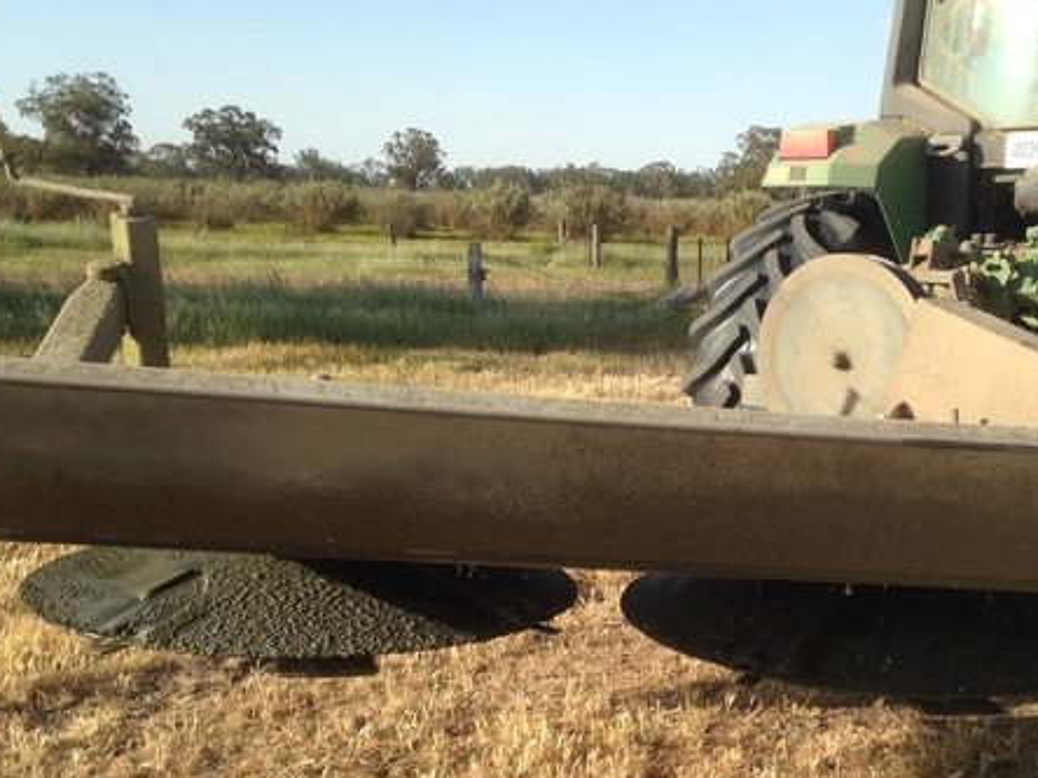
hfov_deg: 38.2
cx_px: 739
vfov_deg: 29.5
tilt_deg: -13.2
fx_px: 1469
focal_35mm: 49
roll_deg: -1.3
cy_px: 503
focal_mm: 4.12
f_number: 2.4
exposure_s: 1/985
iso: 50
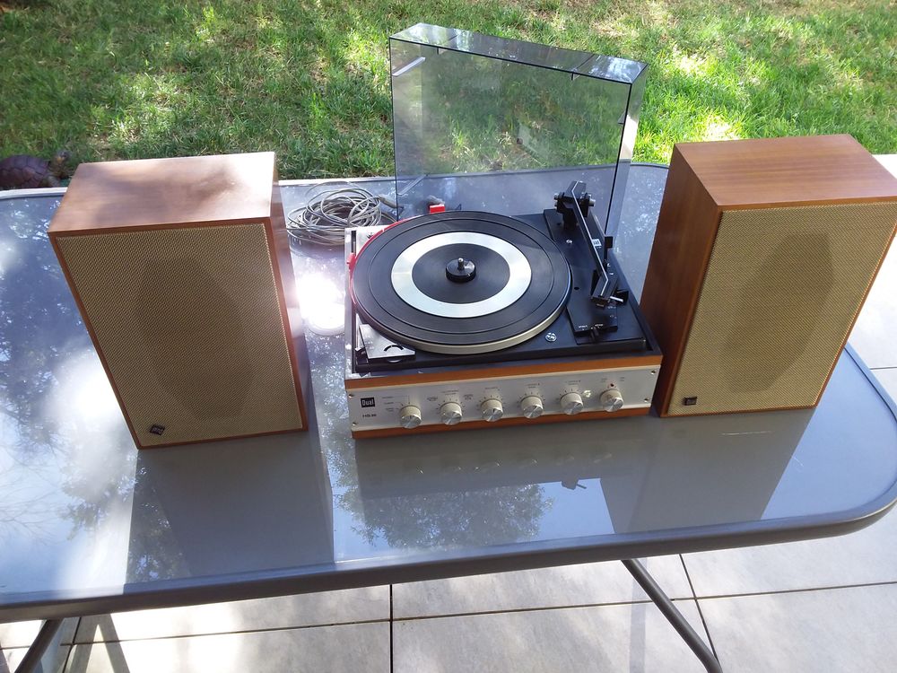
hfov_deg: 63.4
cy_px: 336
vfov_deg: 49.7
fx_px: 726
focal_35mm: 28
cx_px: 448
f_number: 1.9
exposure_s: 1/100
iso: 50
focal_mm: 2.91
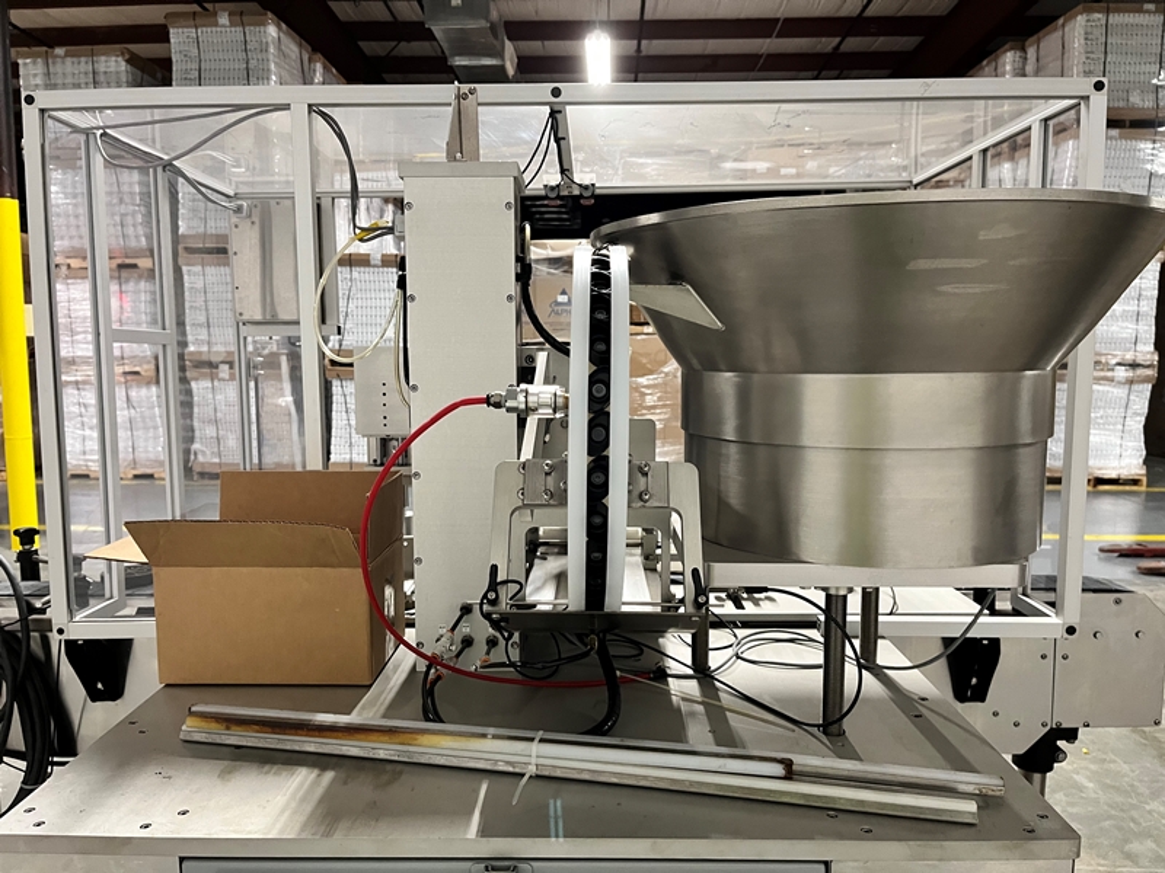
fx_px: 875
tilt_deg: -6.5
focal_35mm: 26
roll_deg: +0.6
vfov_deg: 53.1
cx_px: 582
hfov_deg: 67.3
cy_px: 436
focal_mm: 5.1
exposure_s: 1/60
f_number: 1.6
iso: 320
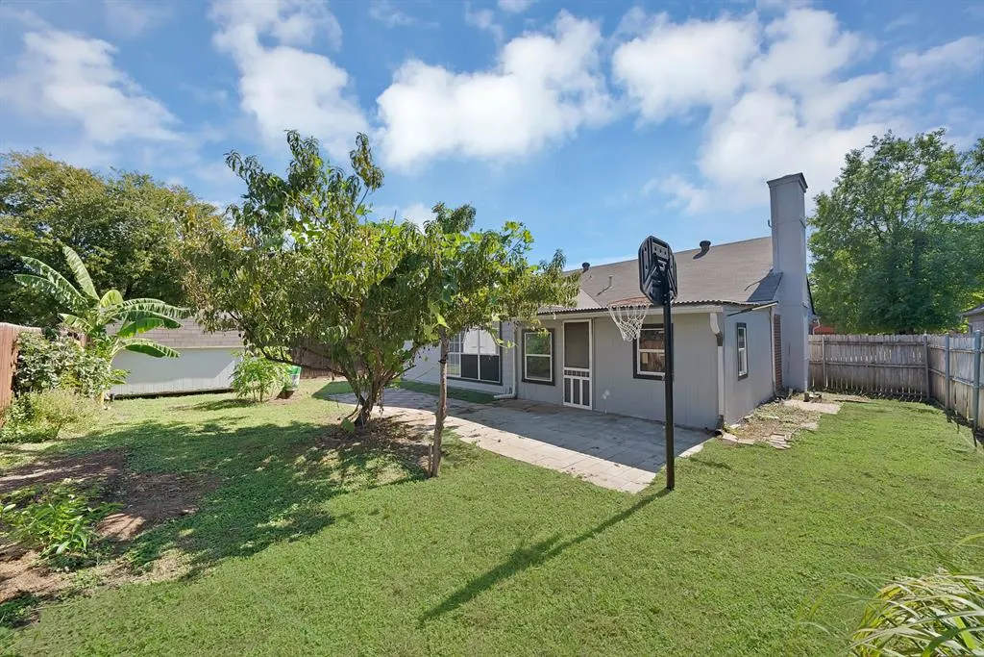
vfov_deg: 90.0
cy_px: 328
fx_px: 328
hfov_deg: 112.6
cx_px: 492
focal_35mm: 12
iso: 640
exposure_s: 1/125
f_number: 9
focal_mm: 12
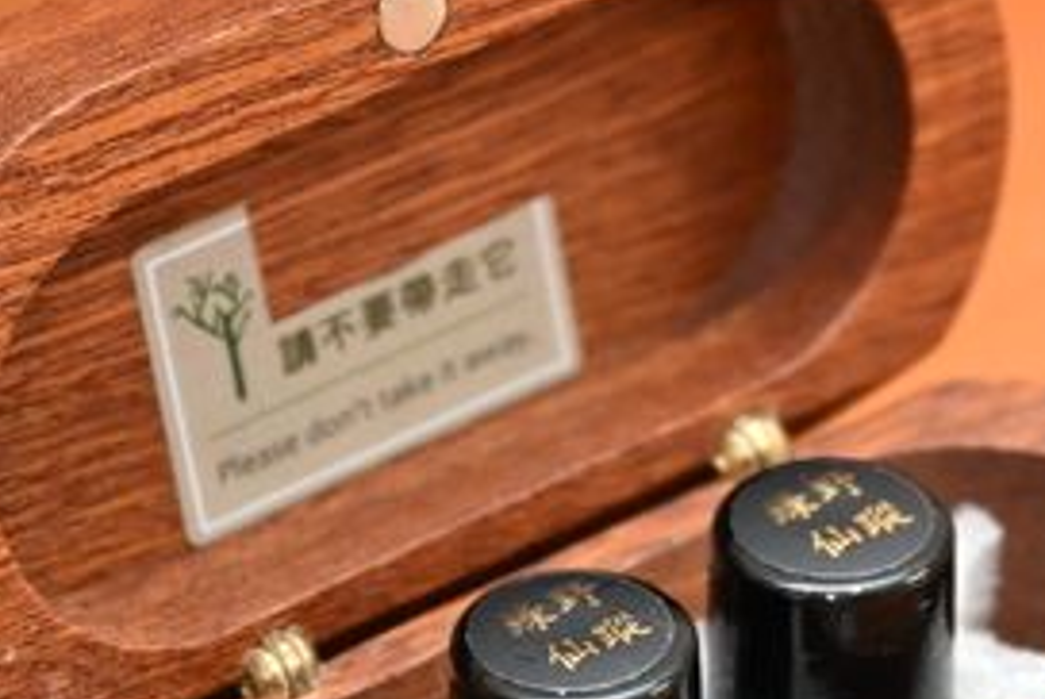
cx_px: 642
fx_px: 9676
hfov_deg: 6.2
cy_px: 626
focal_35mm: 333
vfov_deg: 4.1
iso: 1250
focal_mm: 84
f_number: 5.6
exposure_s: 1/100
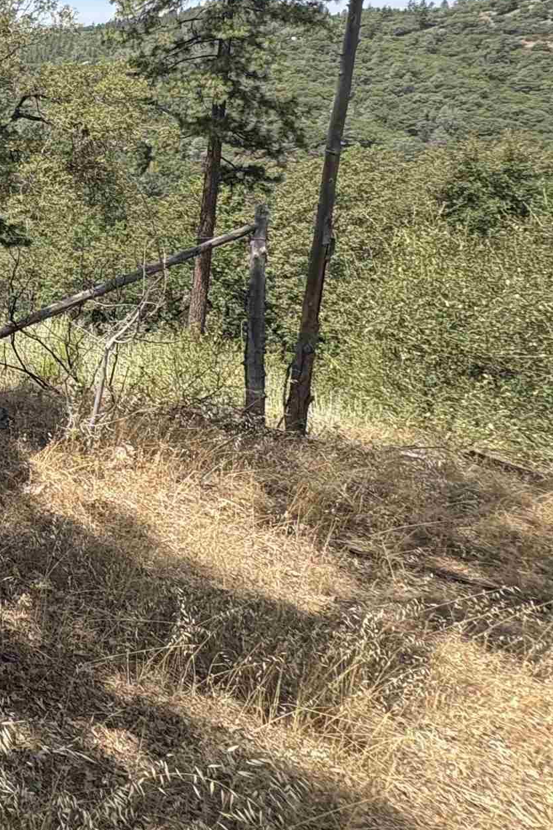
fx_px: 830
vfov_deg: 49.6
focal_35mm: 36
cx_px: -408
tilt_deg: -7.7
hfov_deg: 23.0
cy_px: 151
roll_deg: +0.7
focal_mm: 2.22
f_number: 2.2
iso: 40
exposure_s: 1/1063
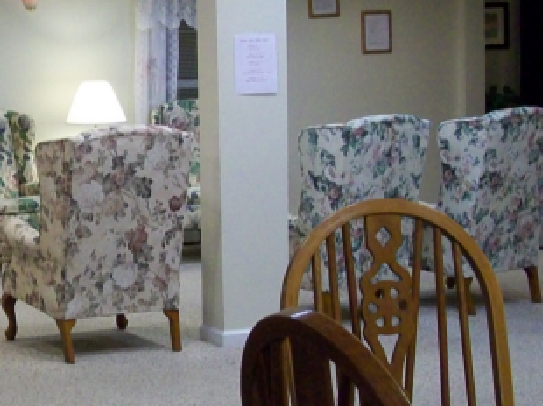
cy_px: 203
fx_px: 1458
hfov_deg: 20.4
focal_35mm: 93
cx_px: 0
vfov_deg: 15.9
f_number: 2.7
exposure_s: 1/30
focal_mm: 6
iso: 160
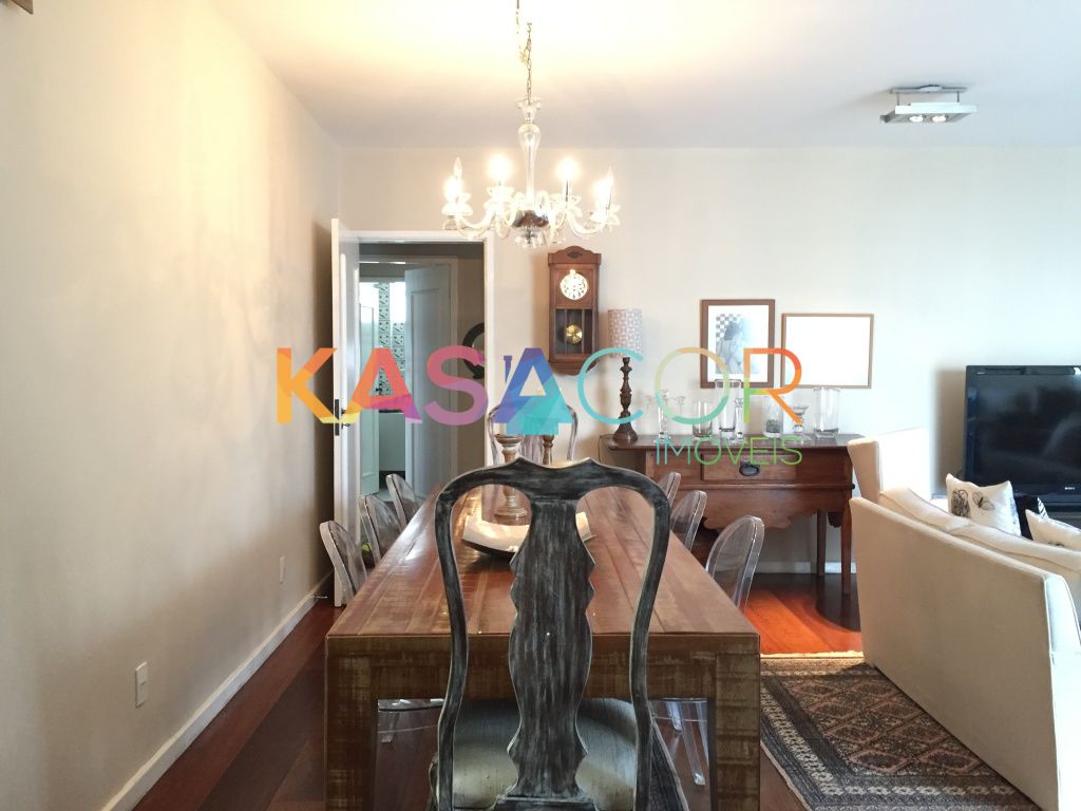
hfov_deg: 61.7
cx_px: 540
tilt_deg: -2.3
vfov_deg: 48.2
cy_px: 406
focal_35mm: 29
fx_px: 906
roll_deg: -1.3
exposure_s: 1/24
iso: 250
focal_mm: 4.15
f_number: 2.2
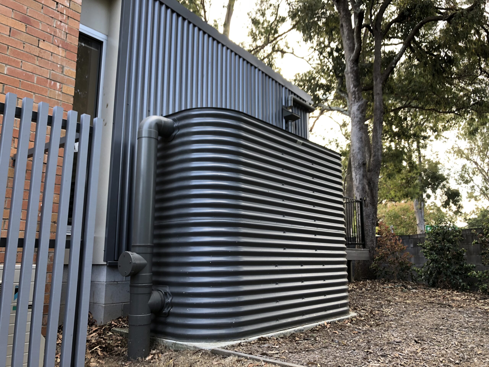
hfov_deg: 63.4
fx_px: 396
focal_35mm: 28
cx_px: 244
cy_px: 184
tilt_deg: +11.6
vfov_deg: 49.7
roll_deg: +0.0
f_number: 1.8
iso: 80
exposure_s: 1/120
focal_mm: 3.99
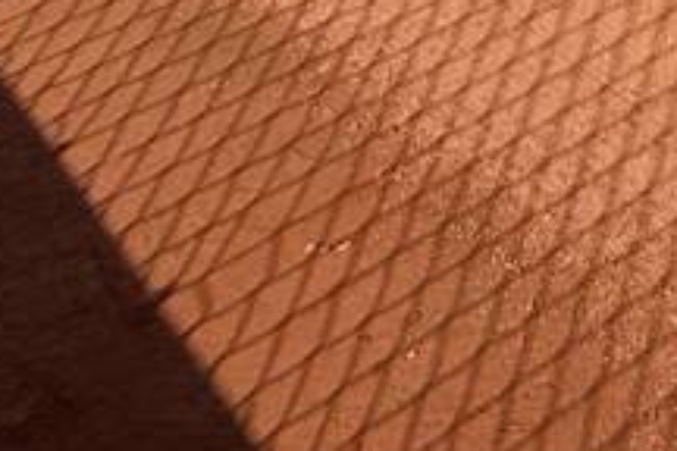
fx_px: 1824
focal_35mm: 97
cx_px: 1733
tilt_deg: -3.1
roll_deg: +0.1
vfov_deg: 9.9
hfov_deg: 13.5
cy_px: -980
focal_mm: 2.22
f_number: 2.2
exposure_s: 1/2506
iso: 50
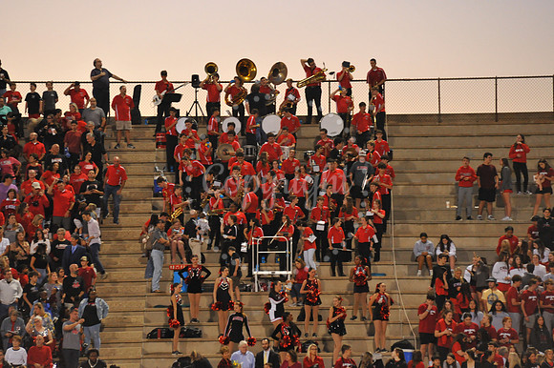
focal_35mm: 200
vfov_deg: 6.9
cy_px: 184
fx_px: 3076
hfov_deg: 10.3
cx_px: 277
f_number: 5.6
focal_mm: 200
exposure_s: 1/125
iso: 4000
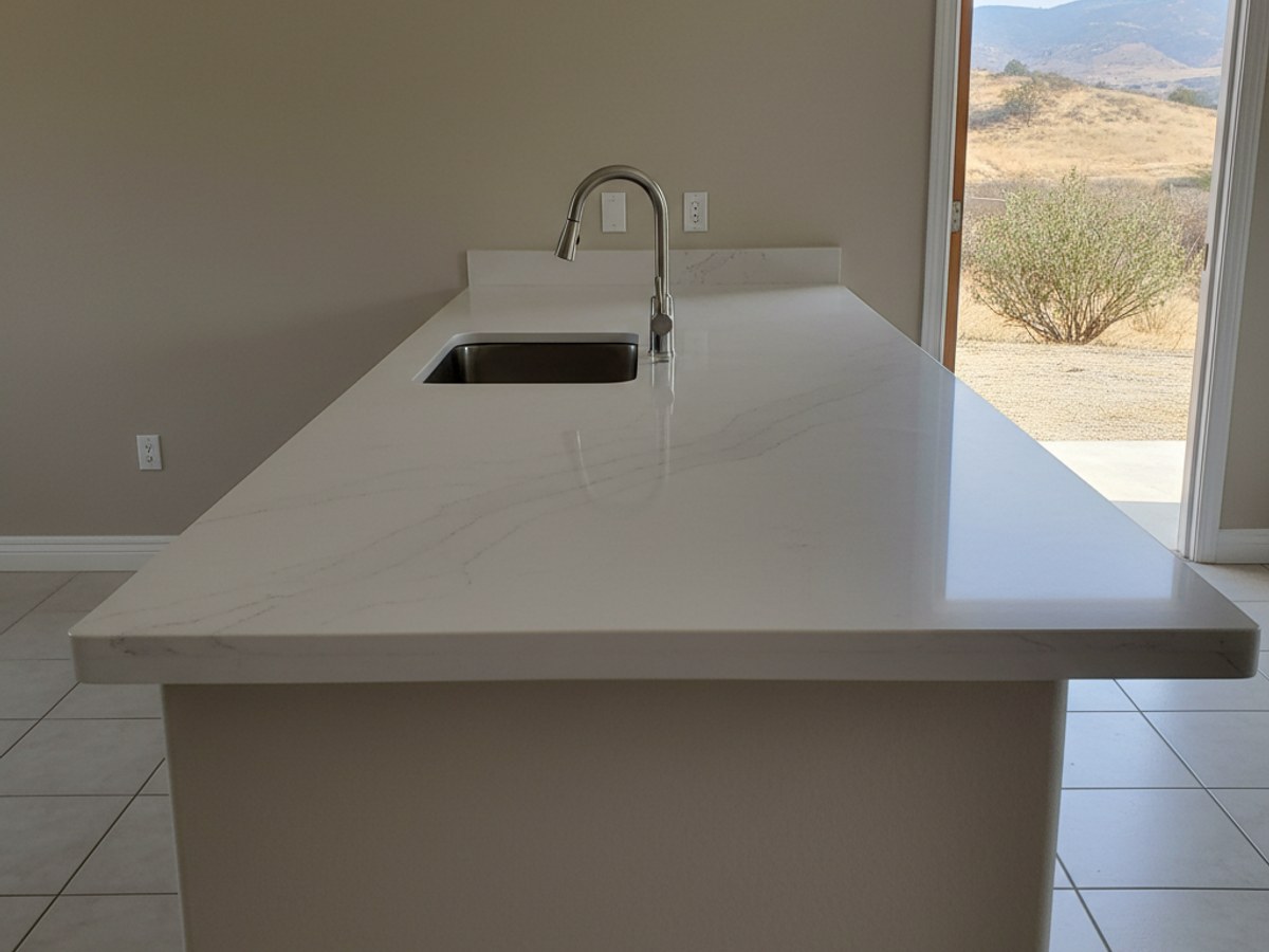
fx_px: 843
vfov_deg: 58.9
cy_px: 476
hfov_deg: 73.9
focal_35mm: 23
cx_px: 634
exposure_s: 1/776
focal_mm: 6.4
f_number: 1.8
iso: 1324
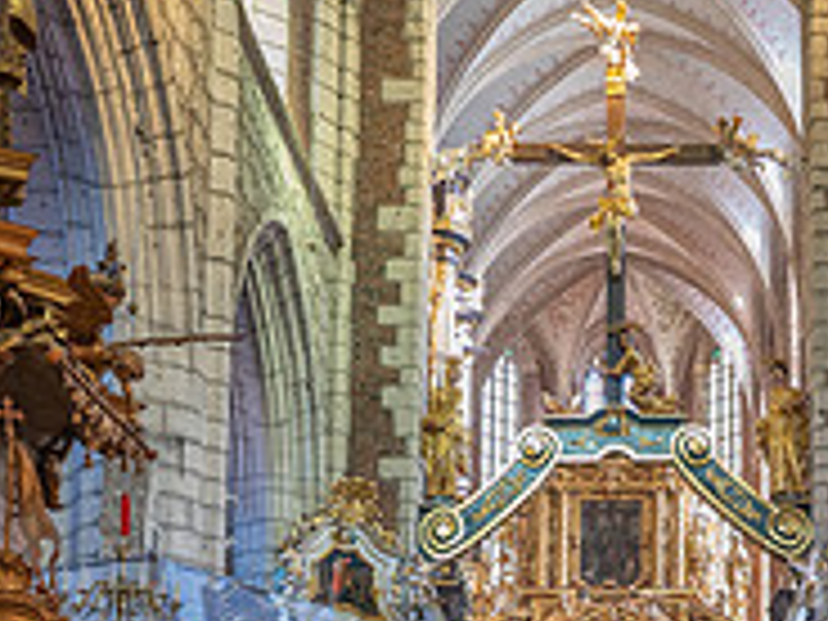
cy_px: 729
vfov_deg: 19.1
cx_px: 648
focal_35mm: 73
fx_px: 1746
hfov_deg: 26.2
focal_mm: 24
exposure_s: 1/125
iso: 2200
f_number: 2.8
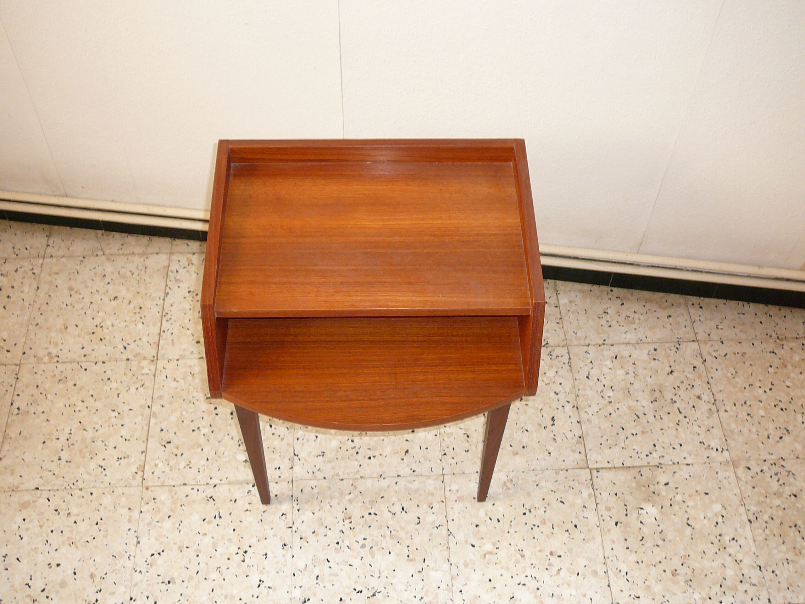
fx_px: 953
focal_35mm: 41
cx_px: 402
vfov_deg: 35.1
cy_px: 302
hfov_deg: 45.8
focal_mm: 6.1
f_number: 3.1
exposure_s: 1/30
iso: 125
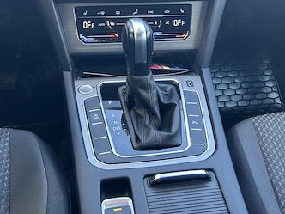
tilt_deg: -24.8
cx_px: 136
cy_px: 58
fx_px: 387
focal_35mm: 47
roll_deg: +1.0
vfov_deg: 30.5
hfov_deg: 40.4
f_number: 1.5
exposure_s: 1/102
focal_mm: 5.7
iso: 125
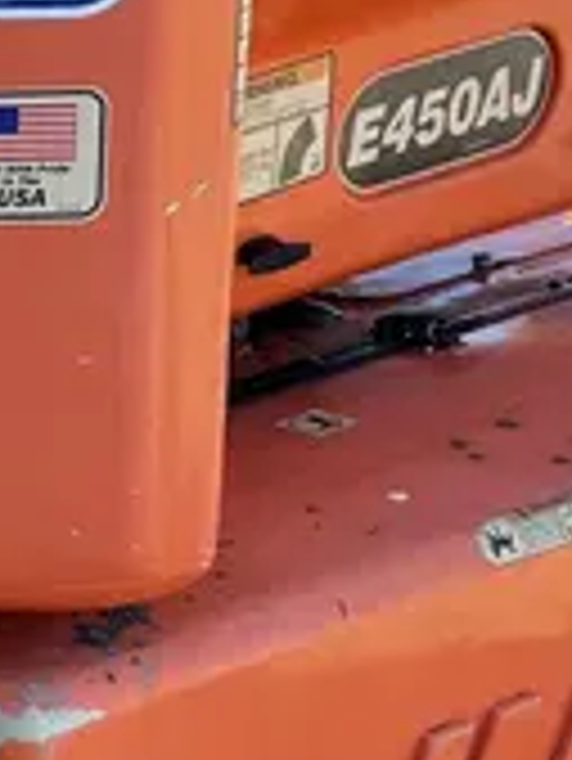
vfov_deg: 17.3
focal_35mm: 113
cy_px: 551
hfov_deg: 12.3
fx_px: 2487
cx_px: -383
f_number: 1.6
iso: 32
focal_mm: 4.2
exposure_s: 1/454
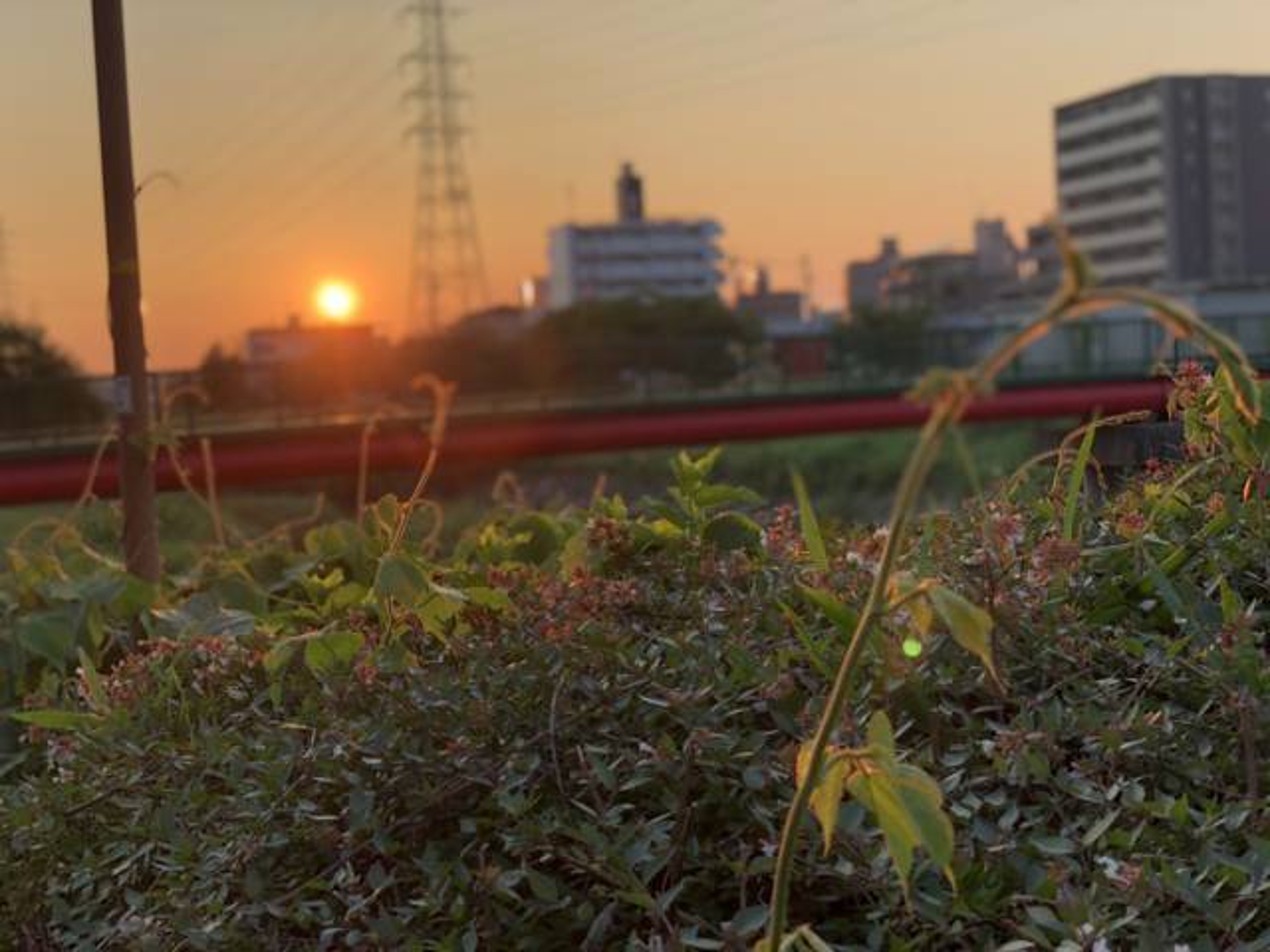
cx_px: 635
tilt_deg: -3.3
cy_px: 476
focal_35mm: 52
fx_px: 1908
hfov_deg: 36.8
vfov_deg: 28.0
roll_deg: +3.3
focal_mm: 6
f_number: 2.4
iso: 16
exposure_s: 1/289
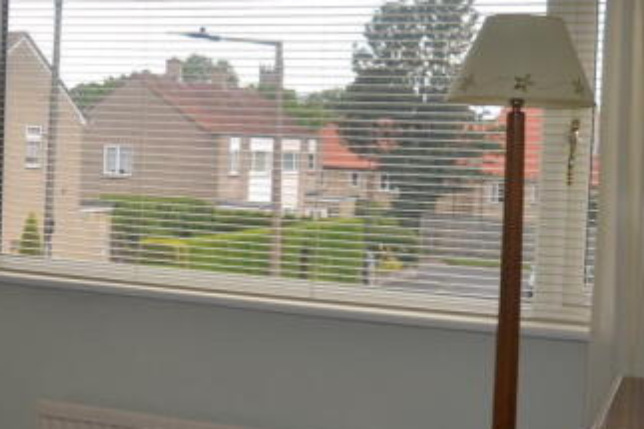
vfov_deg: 20.3
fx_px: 1198
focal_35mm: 67
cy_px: 191
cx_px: 131
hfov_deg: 29.4
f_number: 4
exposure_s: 1/160
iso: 100
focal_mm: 22
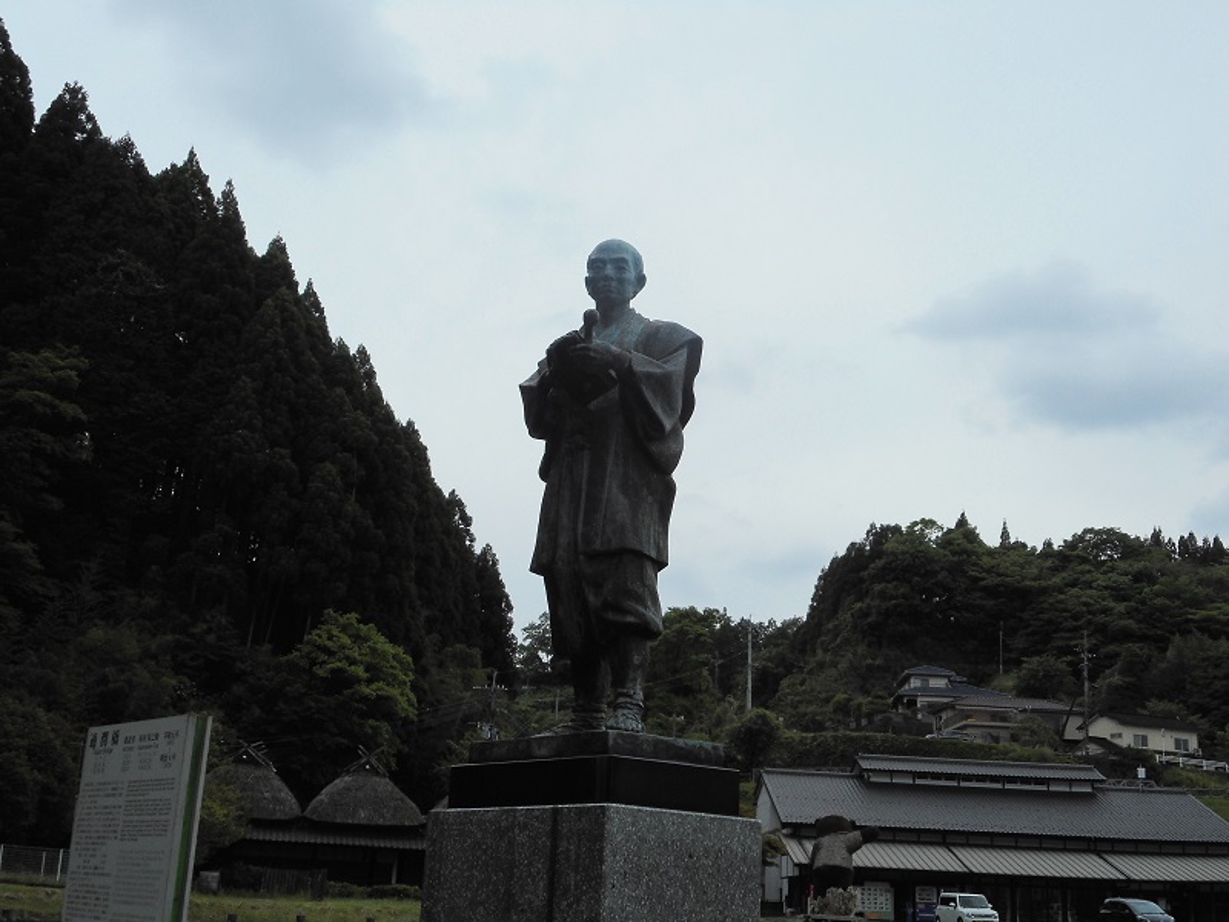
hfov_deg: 42.9
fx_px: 1562
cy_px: 461
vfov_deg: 32.9
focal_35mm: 44
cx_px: 614
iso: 80
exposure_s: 1/800
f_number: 4.7
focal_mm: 7.9
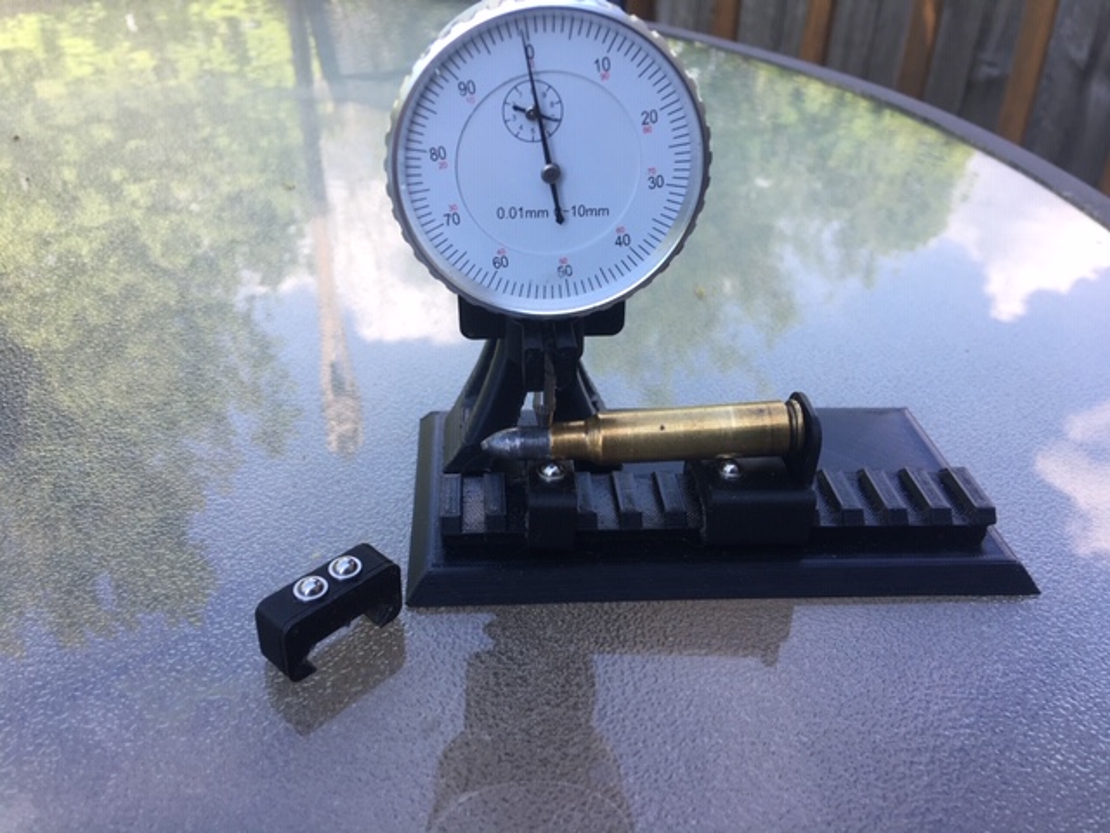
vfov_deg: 48.2
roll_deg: -2.4
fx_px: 930
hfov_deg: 61.7
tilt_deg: -31.2
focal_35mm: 29
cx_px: 555
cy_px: 416
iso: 25
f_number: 2.2
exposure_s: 1/159
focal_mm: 4.15
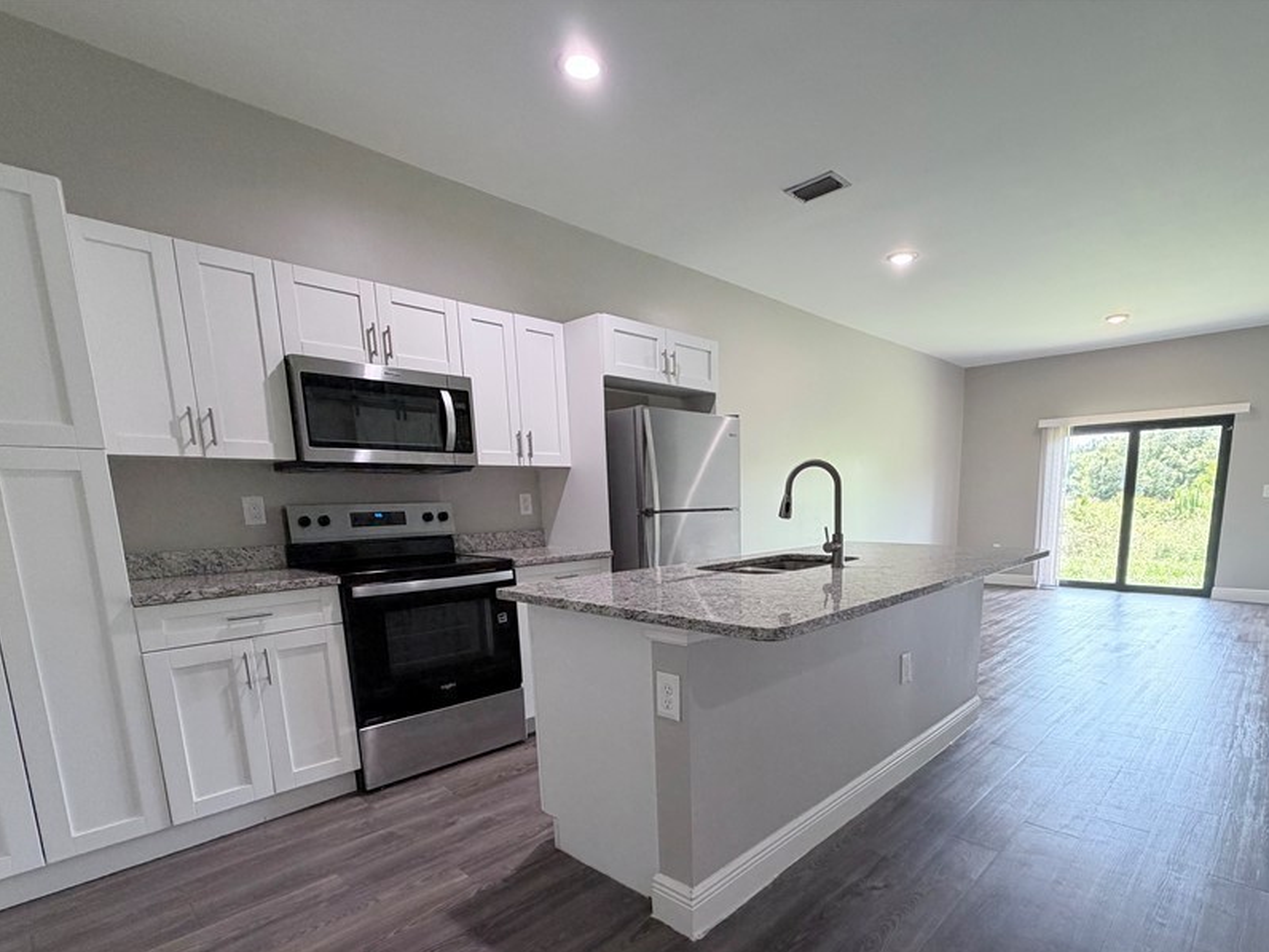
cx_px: 713
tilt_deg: -9.4
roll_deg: +0.9
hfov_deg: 87.3
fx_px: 660
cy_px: 609
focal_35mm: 18
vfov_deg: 70.2
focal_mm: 2.22
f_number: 2.2
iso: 200
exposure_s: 1/60
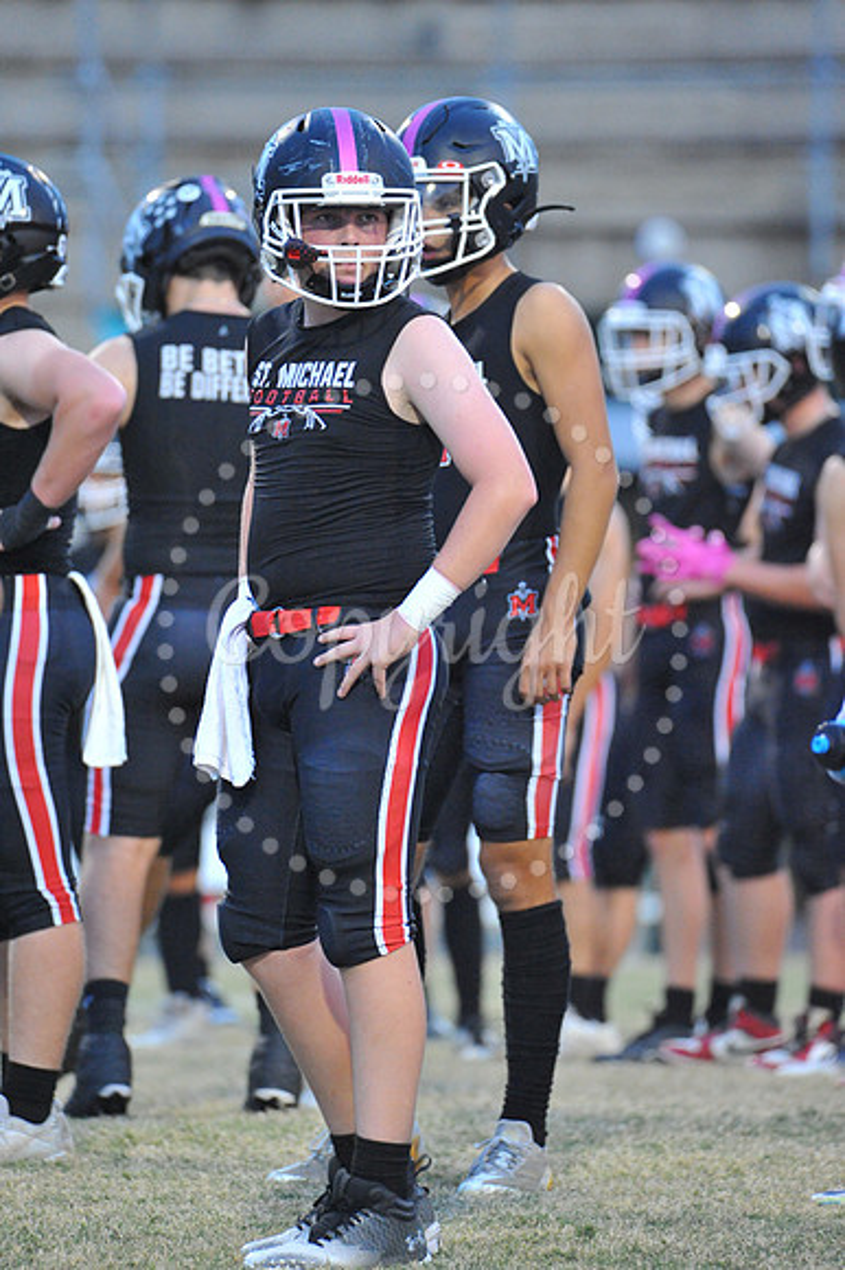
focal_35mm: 460
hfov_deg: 3.0
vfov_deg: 4.5
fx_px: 16214
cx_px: 422
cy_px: 635
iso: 6400
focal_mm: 460
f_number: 6.3
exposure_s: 1/200
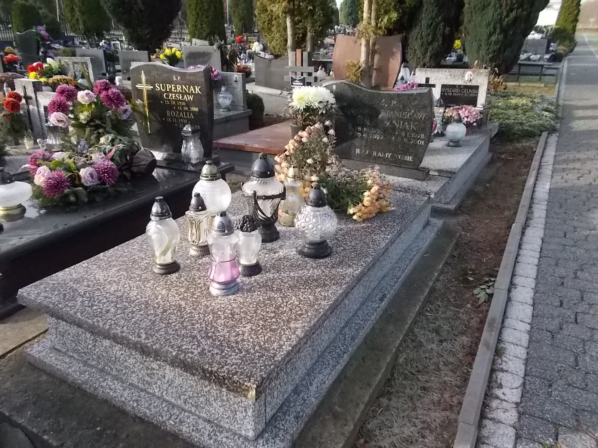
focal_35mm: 26
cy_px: 224
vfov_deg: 53.1
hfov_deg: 67.3
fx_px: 449
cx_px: 299
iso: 400
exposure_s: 1/160
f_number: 8
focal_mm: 4.6
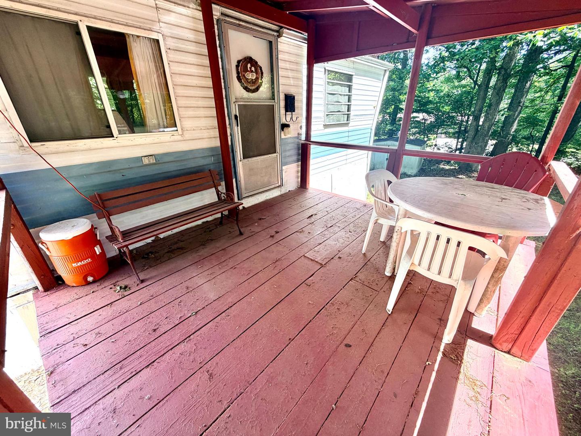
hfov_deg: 102.1
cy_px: 218
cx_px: 290
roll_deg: +1.0
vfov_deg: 85.7
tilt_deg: -24.5
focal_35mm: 14
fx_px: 235
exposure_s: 1/141
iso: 50
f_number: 2.2
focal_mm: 2.22
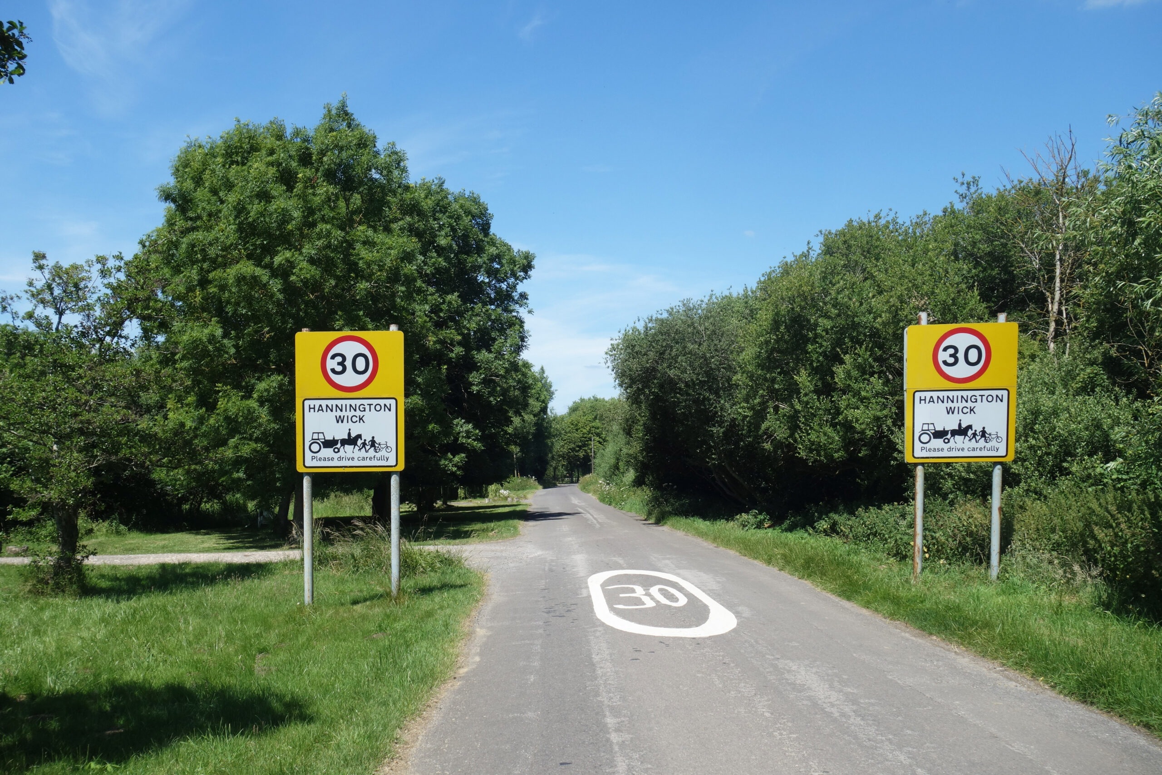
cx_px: 581
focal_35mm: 35
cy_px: 388
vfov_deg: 37.9
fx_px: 1130
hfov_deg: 54.4
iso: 125
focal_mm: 12.94
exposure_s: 1/500
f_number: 5.6
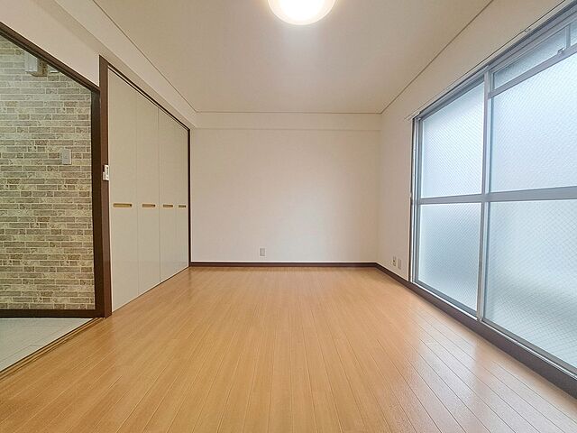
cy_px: 216
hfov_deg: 106.2
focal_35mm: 13
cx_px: 288
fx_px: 217
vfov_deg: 89.9
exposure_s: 1/100
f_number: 2.2
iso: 64
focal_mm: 1.74
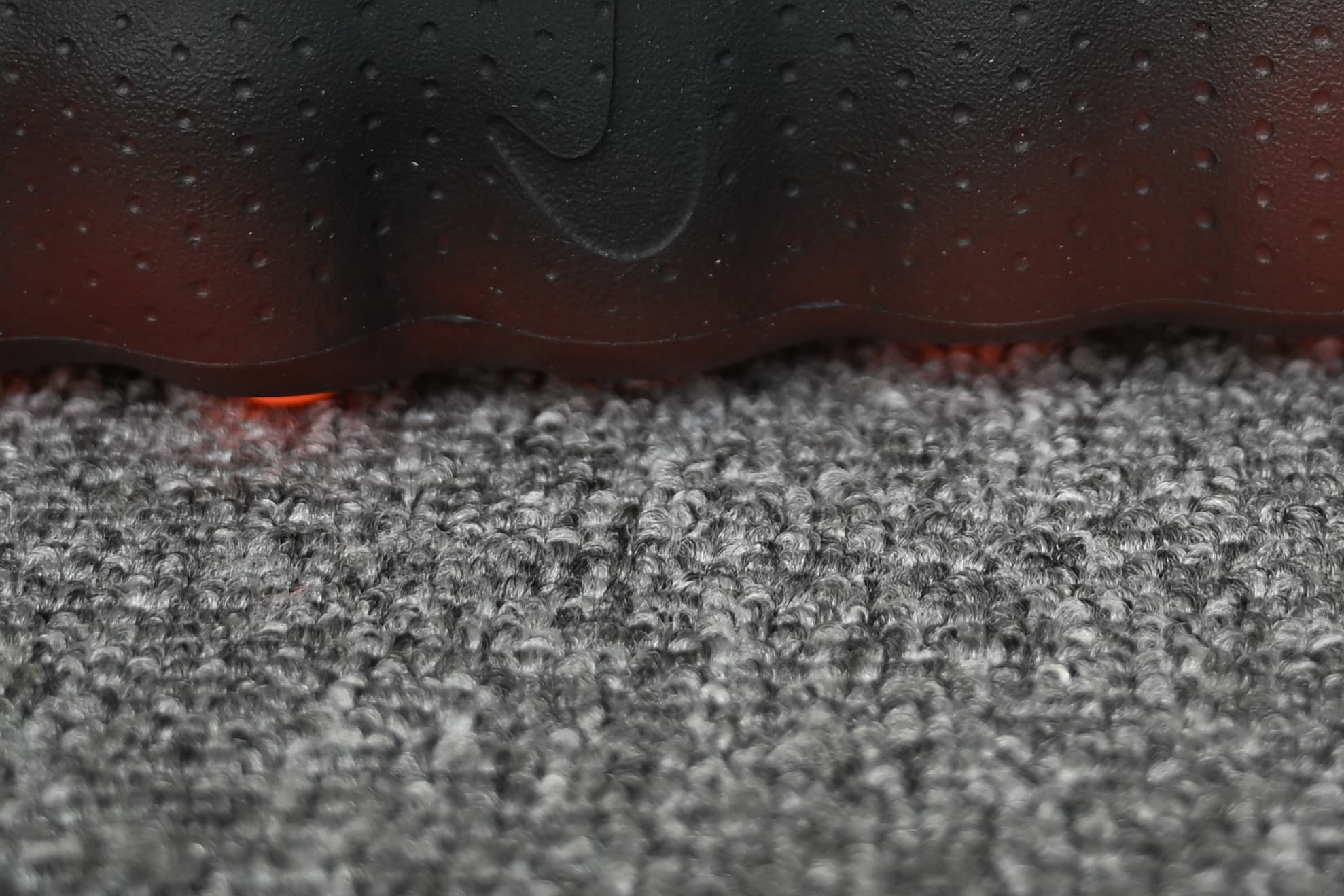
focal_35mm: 107
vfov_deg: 12.5
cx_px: 924
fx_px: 3995
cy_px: -204
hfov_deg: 19.0
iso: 320
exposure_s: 1/250
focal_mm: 35
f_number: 4
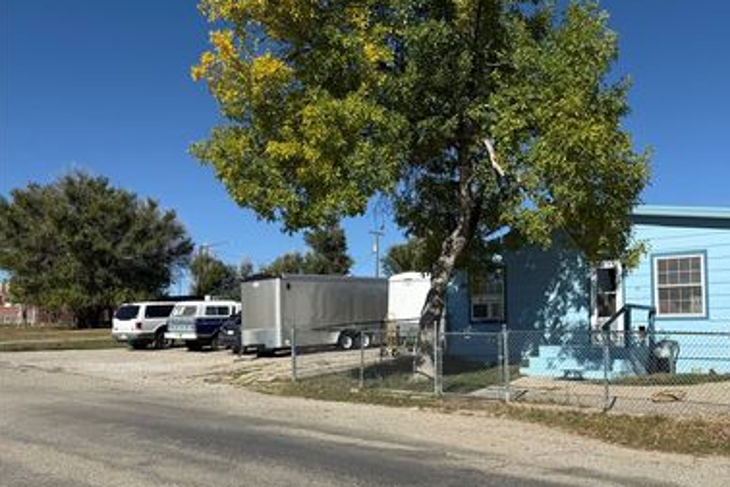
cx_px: 479
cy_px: 273
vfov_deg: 39.9
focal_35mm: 33
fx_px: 669
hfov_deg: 56.2
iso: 80
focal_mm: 6.76
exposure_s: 1/6711
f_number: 1.78
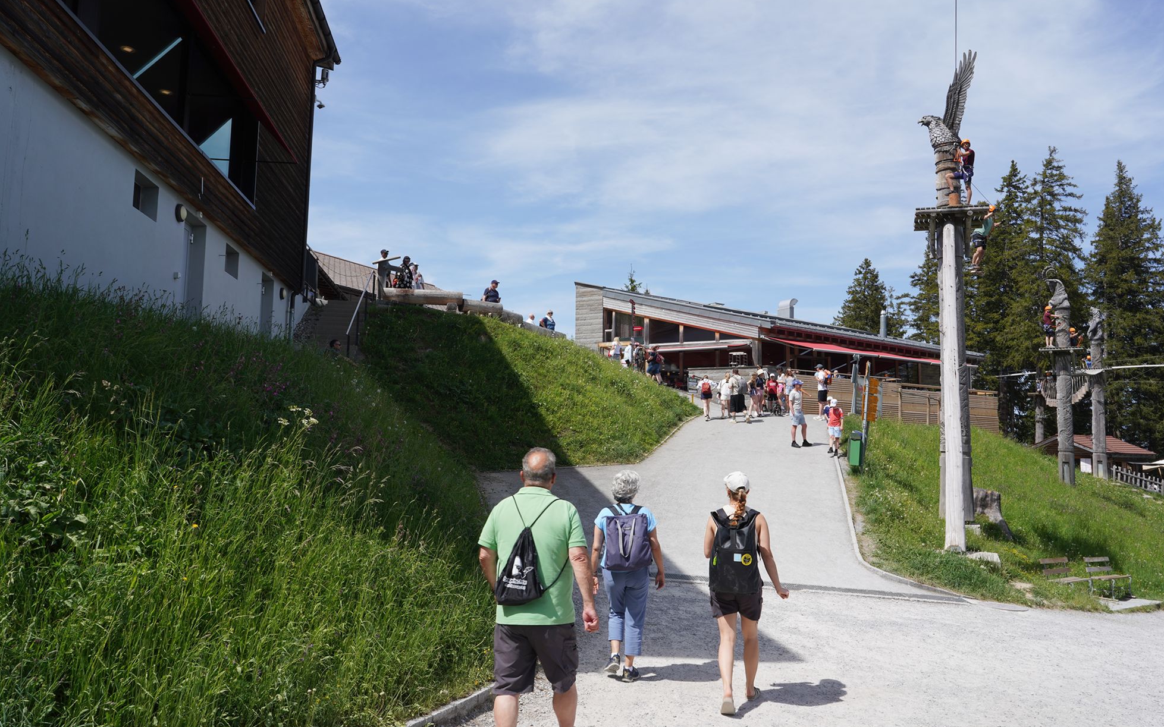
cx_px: 585
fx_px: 793
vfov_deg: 49.3
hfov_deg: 72.5
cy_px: 361
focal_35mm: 25
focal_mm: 24
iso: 100
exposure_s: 1/100
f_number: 14
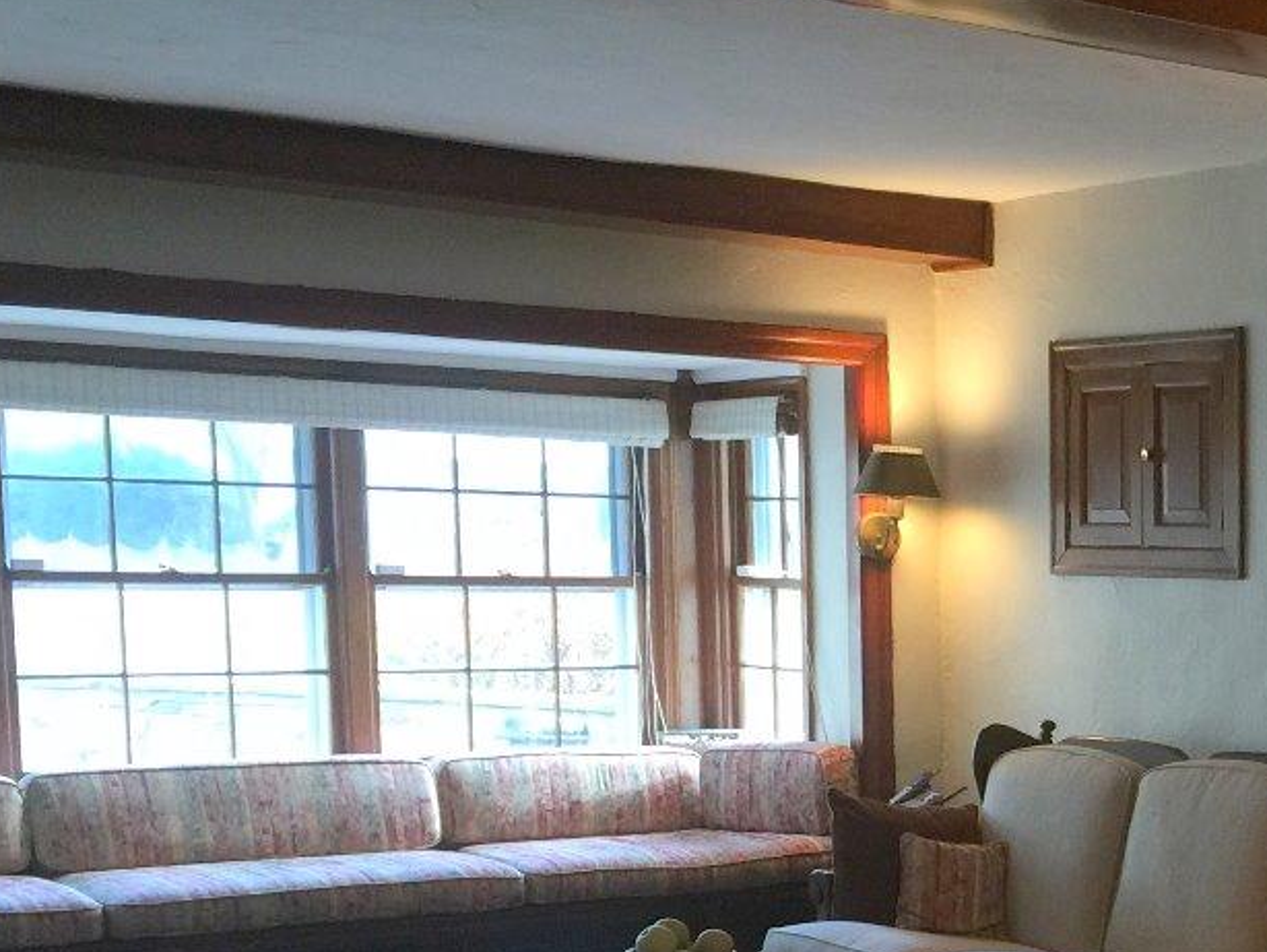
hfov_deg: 26.3
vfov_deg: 21.0
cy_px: 921
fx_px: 2490
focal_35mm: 68
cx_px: 1397
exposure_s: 1/15
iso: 50
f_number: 2.2
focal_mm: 4.15
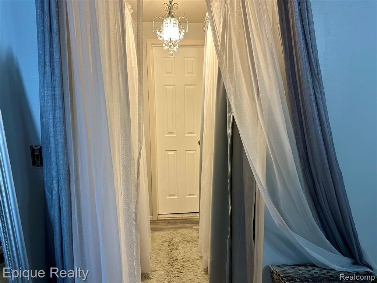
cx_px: 188
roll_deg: +0.1
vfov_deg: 56.8
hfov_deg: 71.6
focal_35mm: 24
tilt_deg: -7.2
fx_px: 261
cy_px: 142
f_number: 1.78
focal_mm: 6.86
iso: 160
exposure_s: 1/60
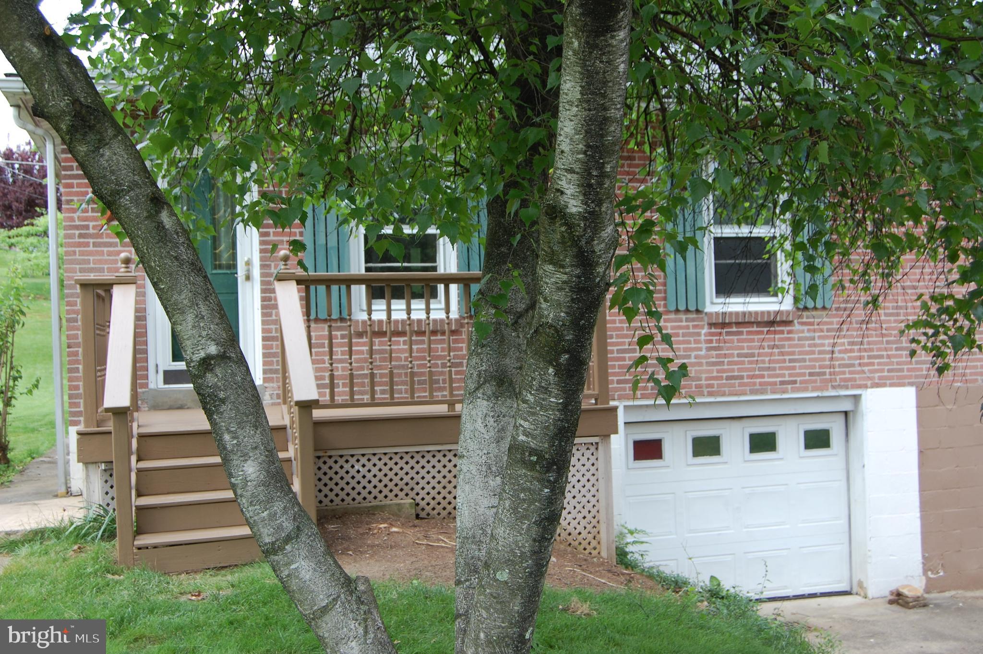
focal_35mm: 39
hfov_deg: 49.6
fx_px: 1064
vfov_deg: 34.1
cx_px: 492
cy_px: 327
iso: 220
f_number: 5.6
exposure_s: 1/125
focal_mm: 26
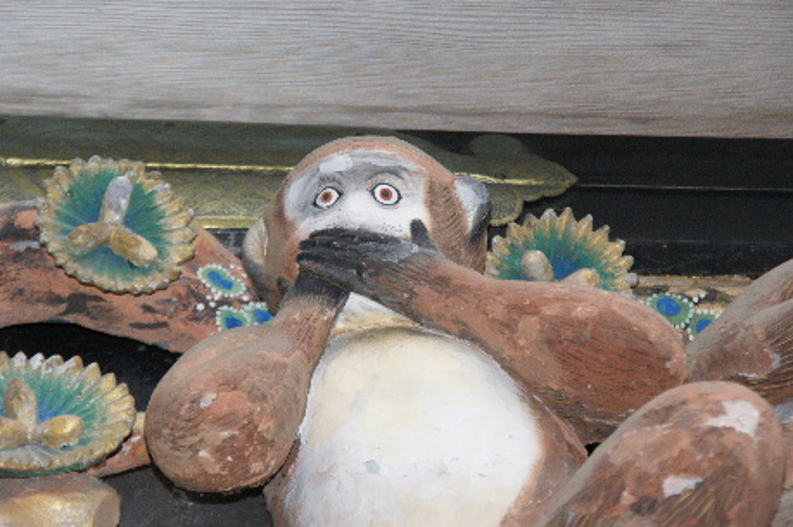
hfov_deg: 10.6
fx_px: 4291
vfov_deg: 7.0
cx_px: 396
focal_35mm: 195
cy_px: 264
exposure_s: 1/160
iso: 400
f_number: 6.3
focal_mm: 130
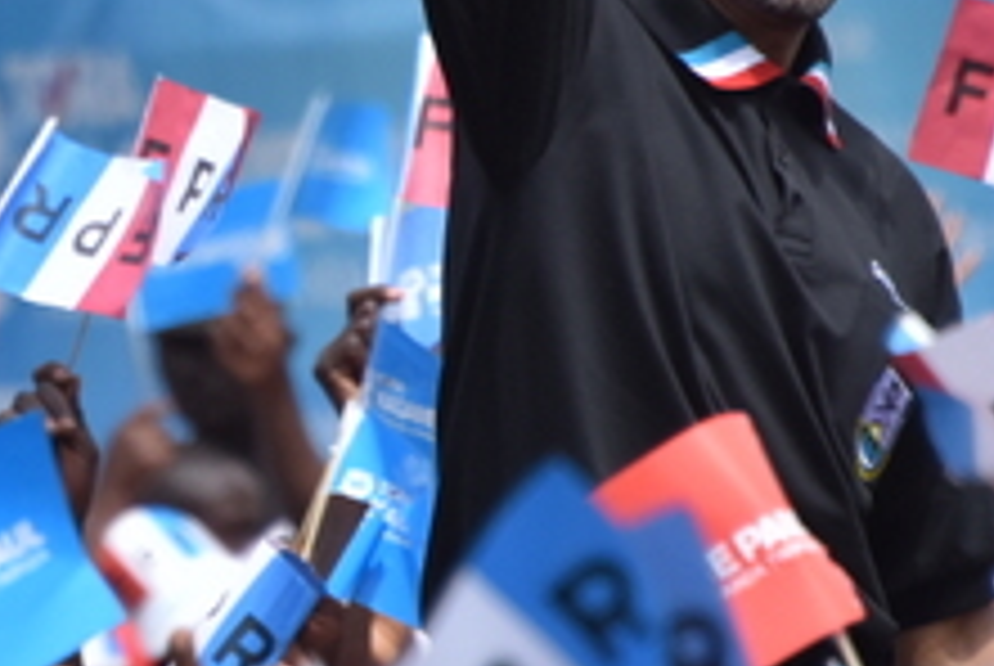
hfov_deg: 1.5
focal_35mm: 1355
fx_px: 37462
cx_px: -117
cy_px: 99
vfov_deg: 1.0
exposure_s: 1/2000
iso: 500
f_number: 6.3
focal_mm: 300
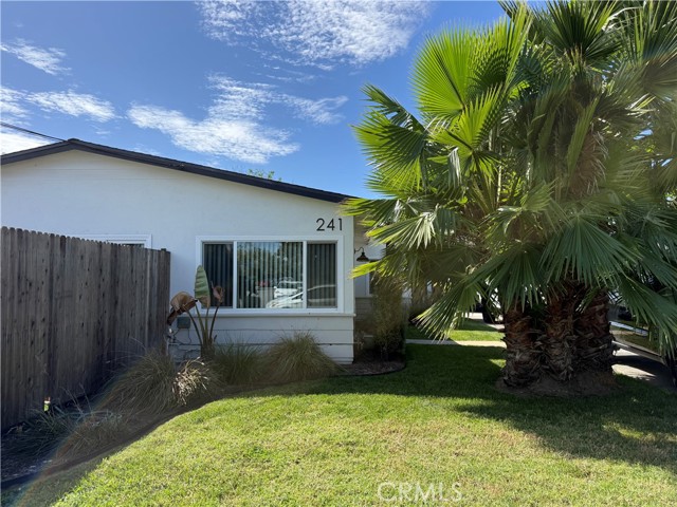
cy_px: 254
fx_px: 469
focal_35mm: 24
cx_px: 338
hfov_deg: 71.6
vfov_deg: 56.8
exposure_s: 1/3425
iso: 100
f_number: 1.78
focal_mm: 6.76
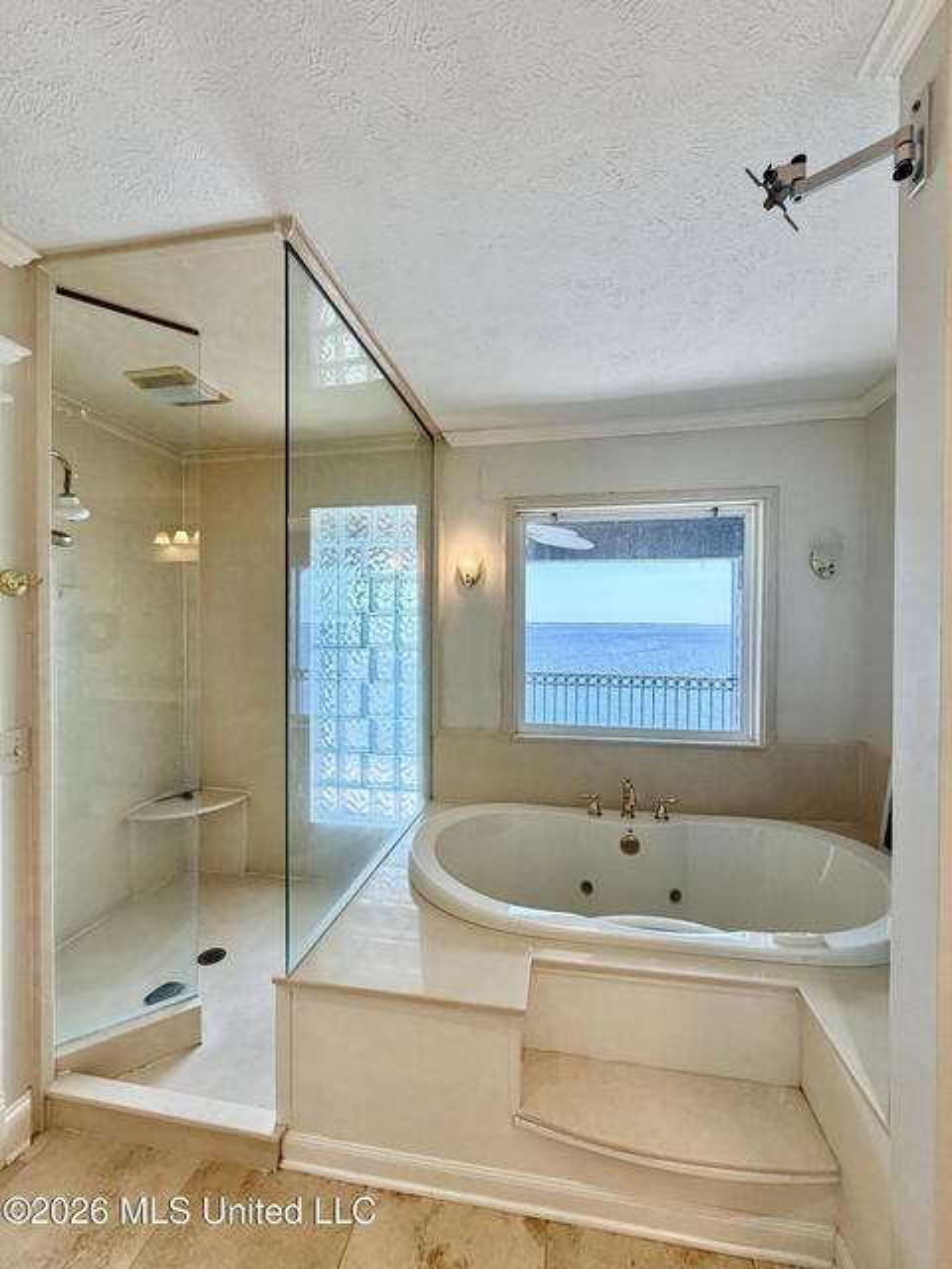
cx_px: 476
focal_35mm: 14
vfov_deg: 102.1
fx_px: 513
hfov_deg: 85.7
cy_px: 634
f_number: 2.2
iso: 80
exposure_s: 1/120
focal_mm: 2.22
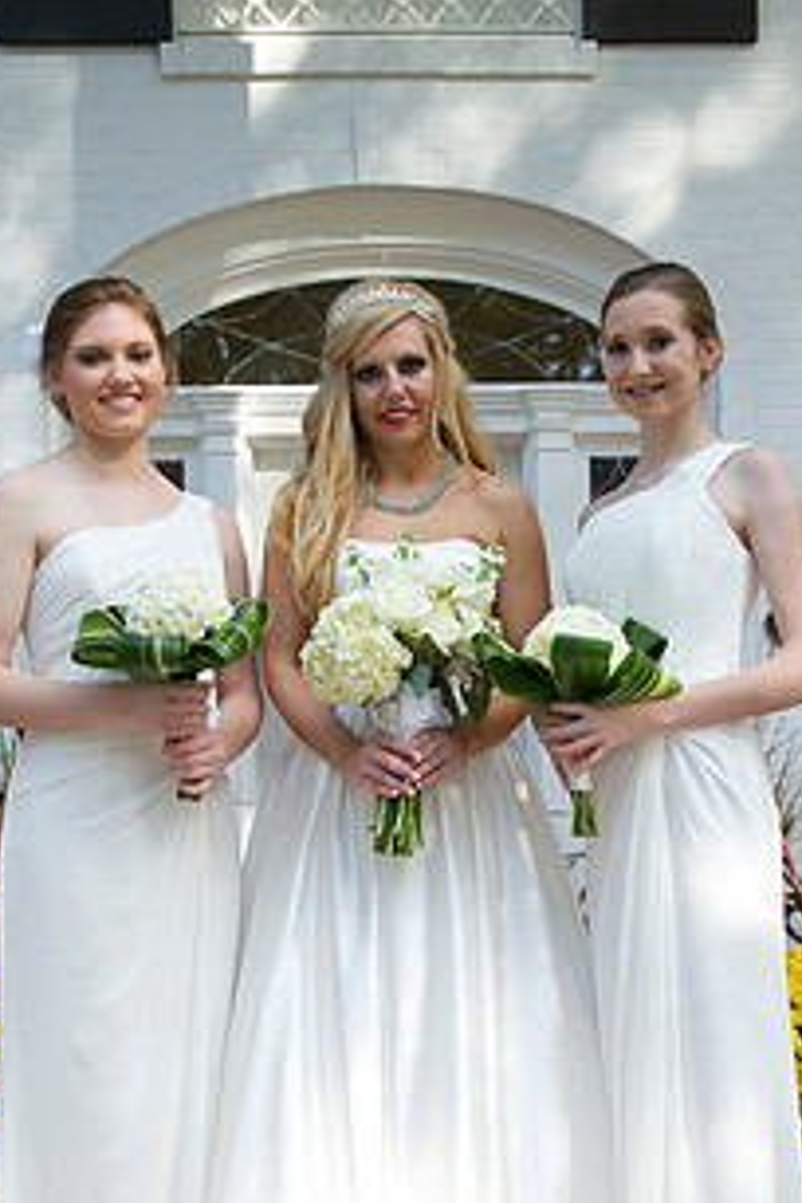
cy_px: 845
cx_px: 466
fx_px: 1570
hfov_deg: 28.6
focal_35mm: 47
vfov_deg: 41.1
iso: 400
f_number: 5.6
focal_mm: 32
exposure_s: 1/250
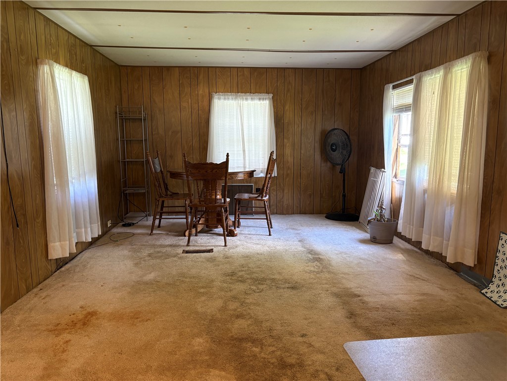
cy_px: 190
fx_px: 381
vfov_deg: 53.1
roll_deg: +0.5
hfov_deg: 67.3
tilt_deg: -7.9
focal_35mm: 26
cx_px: 254
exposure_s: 1/60
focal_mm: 5.96
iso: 160
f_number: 1.6
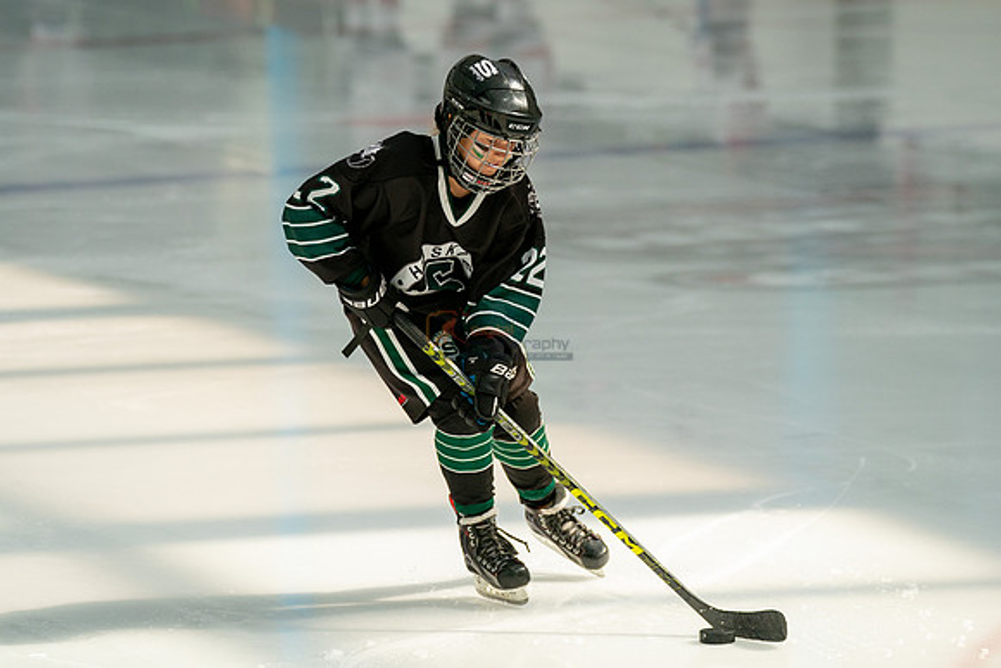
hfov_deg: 8.6
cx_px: 500
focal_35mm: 240
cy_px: 261
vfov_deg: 5.7
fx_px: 6676
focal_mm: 197
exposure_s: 1/4000
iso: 1600
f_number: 3.5
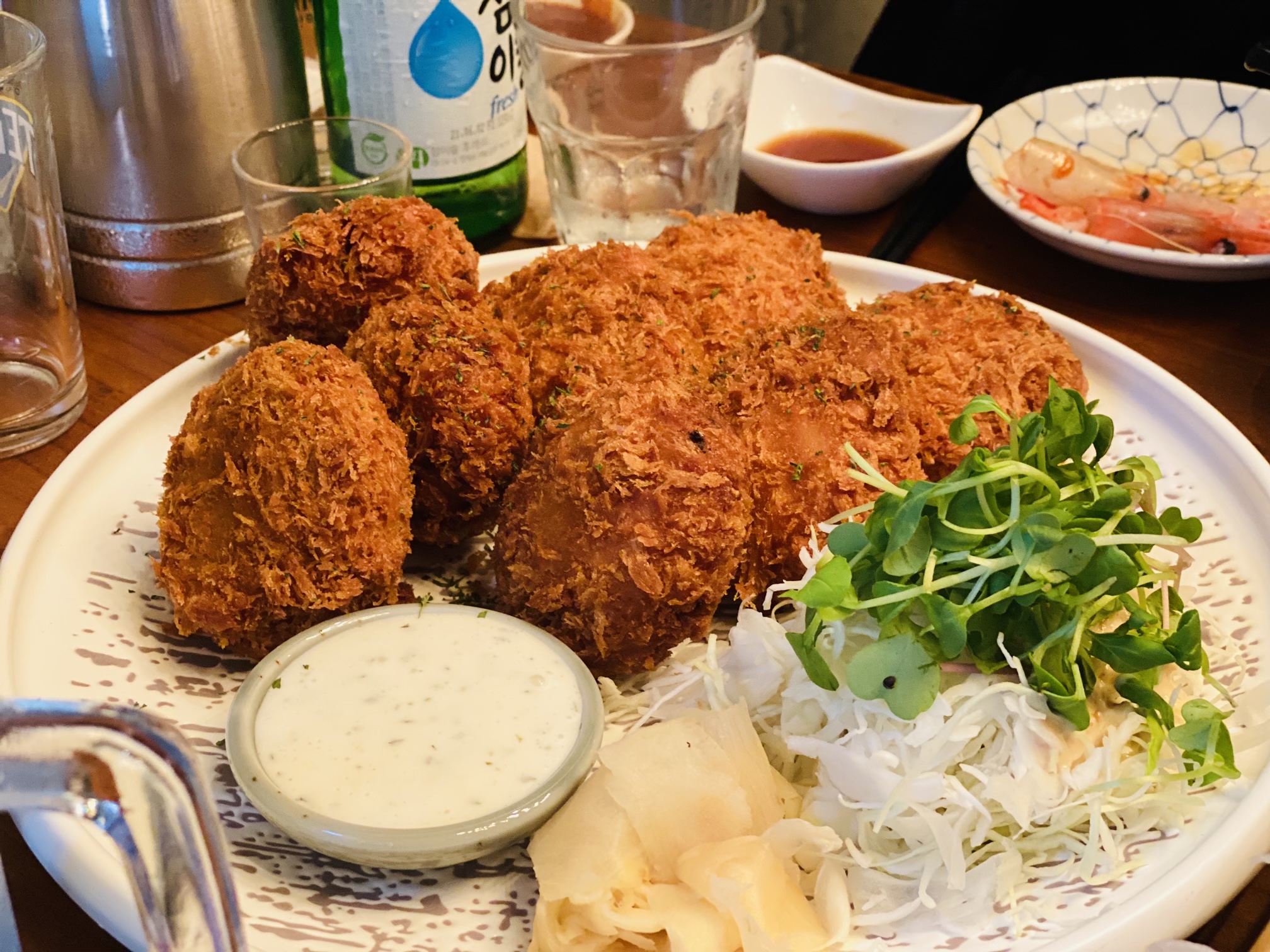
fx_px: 1908
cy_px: 476
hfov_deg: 36.8
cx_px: 635
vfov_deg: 28.0
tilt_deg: -34.1
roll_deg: +0.9
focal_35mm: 52
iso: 400
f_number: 2
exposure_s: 1/40
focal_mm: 6
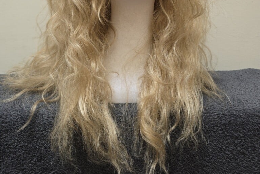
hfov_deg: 58.7
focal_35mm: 32
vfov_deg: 38.7
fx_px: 231
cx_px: 130
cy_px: 23
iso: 100
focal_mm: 6.3
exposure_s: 1/180
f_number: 1.7
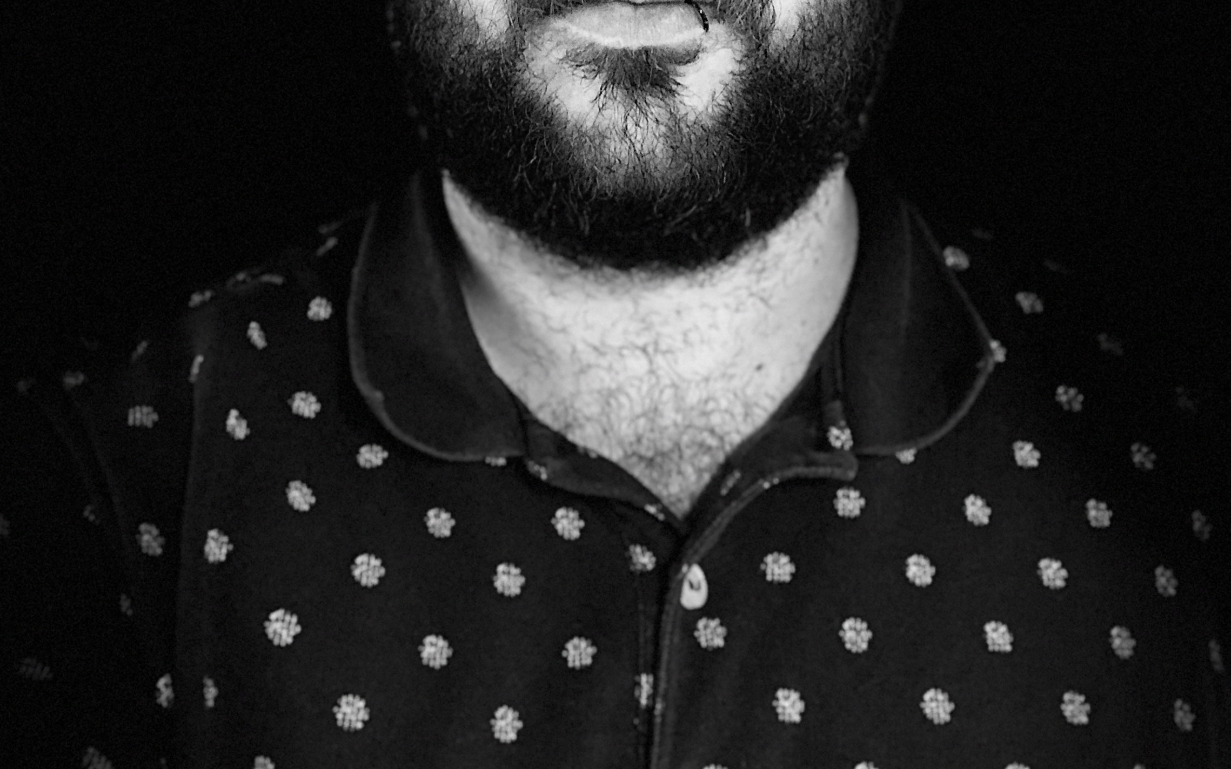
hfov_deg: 43.5
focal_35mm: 46
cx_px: 616
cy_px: 17
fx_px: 1543
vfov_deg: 26.6
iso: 250
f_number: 2.2
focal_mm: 2.87
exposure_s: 1/17
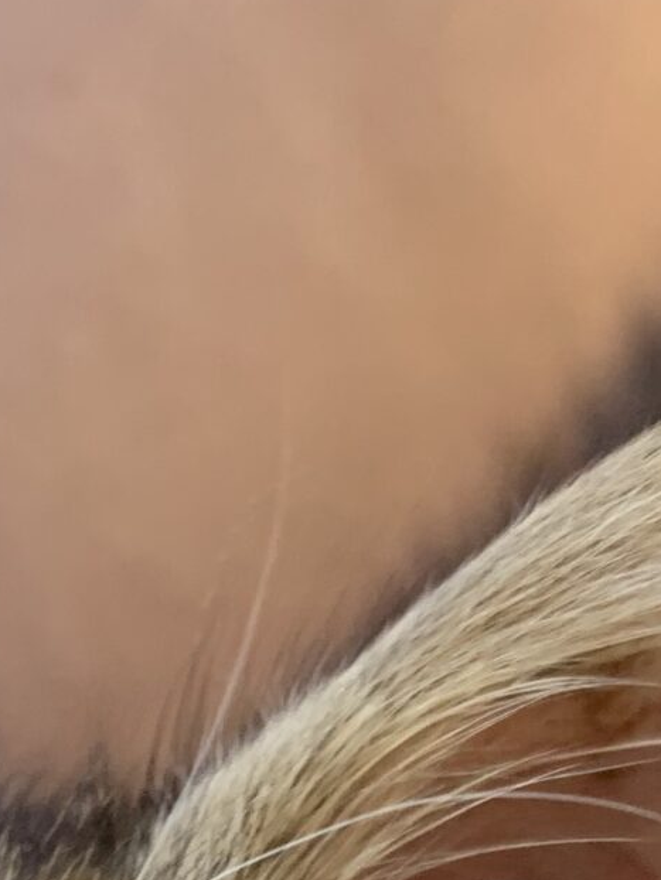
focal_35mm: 107
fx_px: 2722
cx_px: -38
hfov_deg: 13.6
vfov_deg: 16.5
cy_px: 1385
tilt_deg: -51.4
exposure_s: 1/144
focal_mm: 4.25
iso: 25
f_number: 1.8
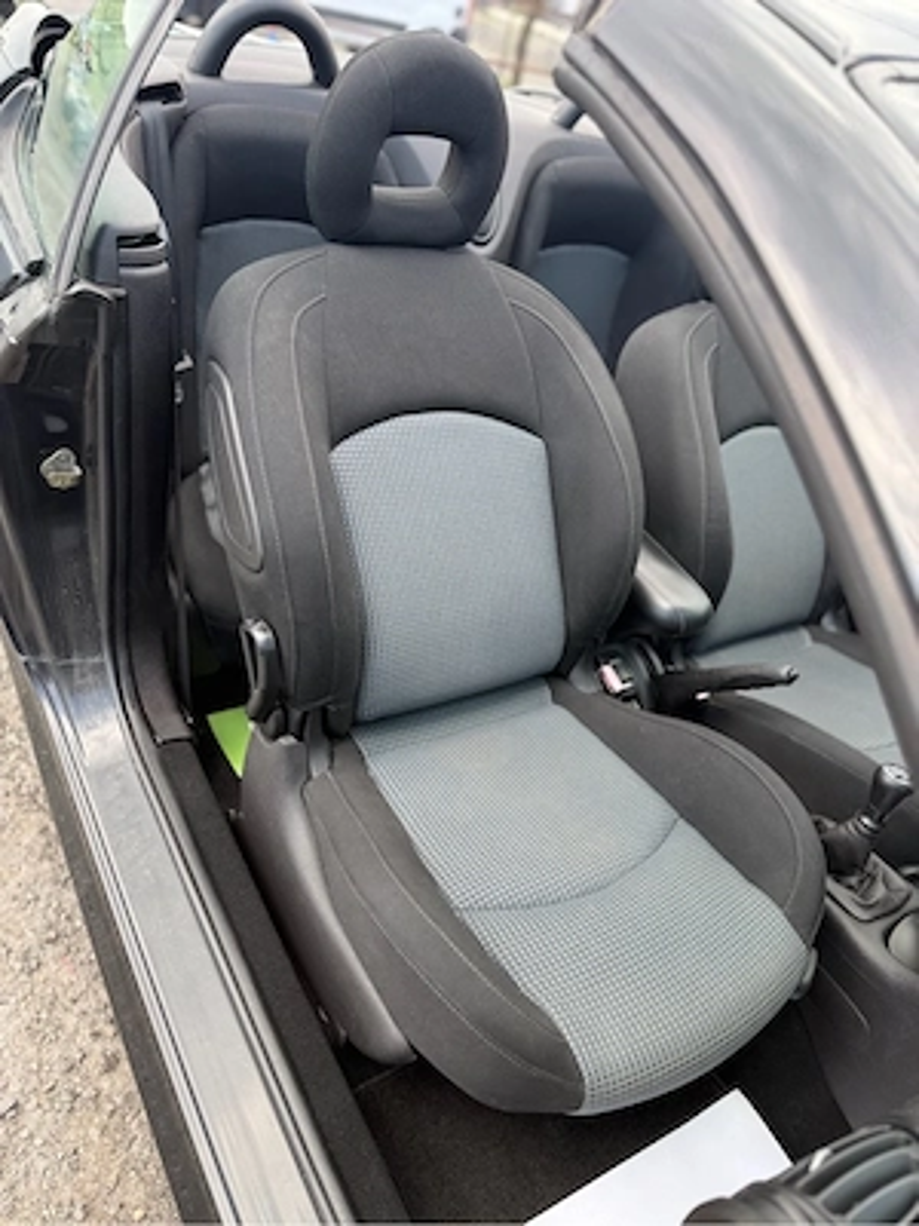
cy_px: 613
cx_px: 460
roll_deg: -14.8
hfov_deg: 56.8
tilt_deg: -31.9
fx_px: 850
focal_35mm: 24
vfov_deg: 71.6
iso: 80
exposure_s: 1/389
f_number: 1.78
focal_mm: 6.76
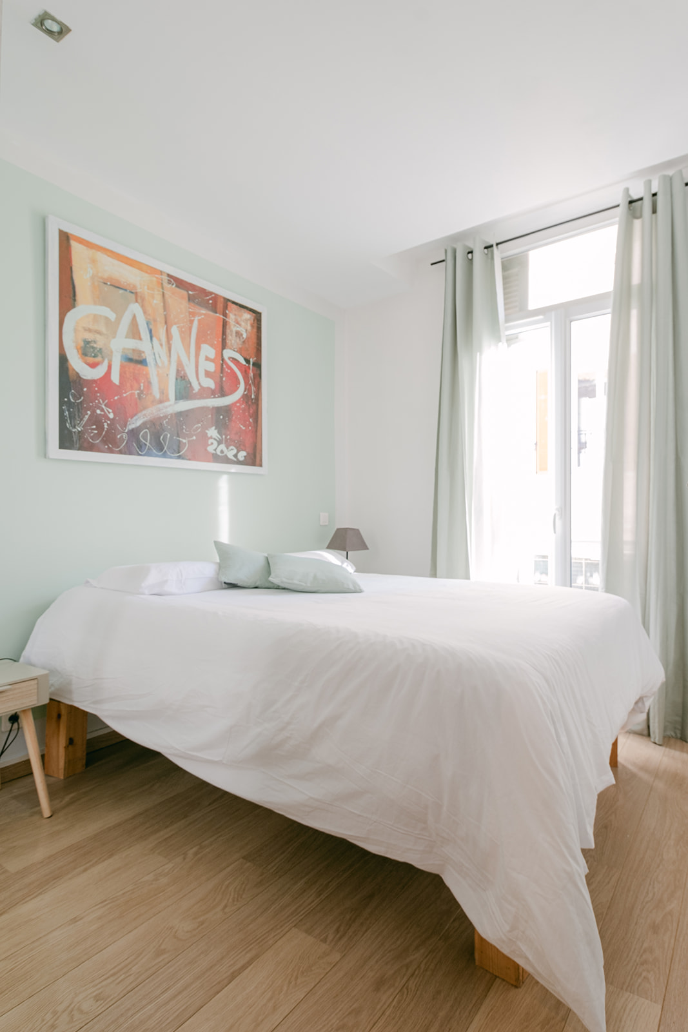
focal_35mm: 20
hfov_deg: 61.9
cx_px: 344
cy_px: 516
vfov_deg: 84.0
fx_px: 573
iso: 100
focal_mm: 13
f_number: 10
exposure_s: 1/3
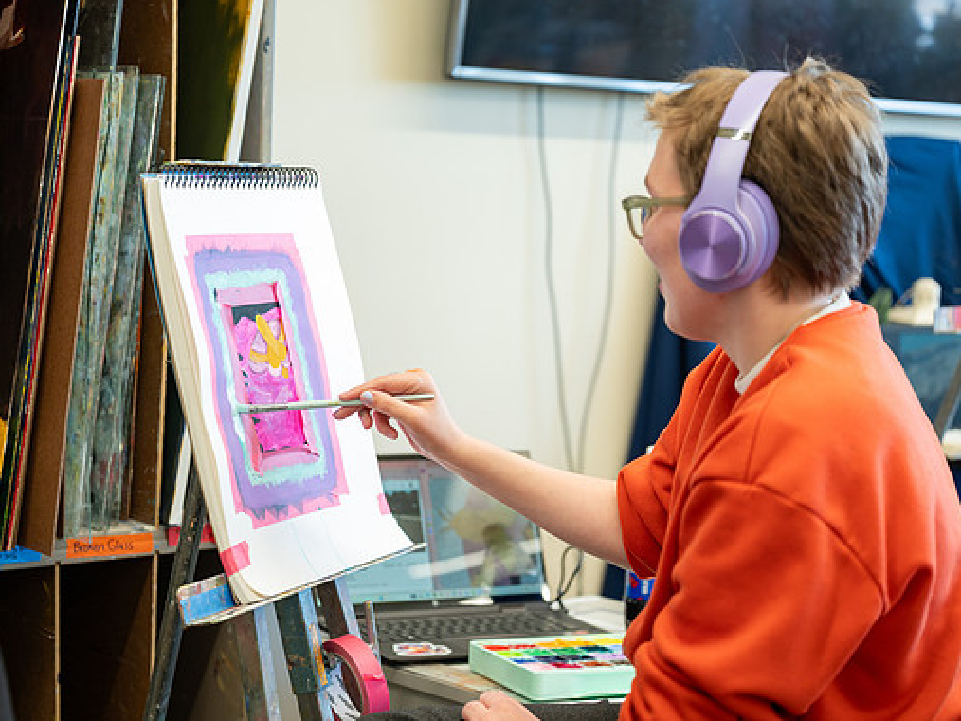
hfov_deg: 25.3
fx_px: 2137
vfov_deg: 19.1
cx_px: 514
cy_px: 356
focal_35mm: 77
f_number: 2.8
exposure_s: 1/100
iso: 320
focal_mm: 70
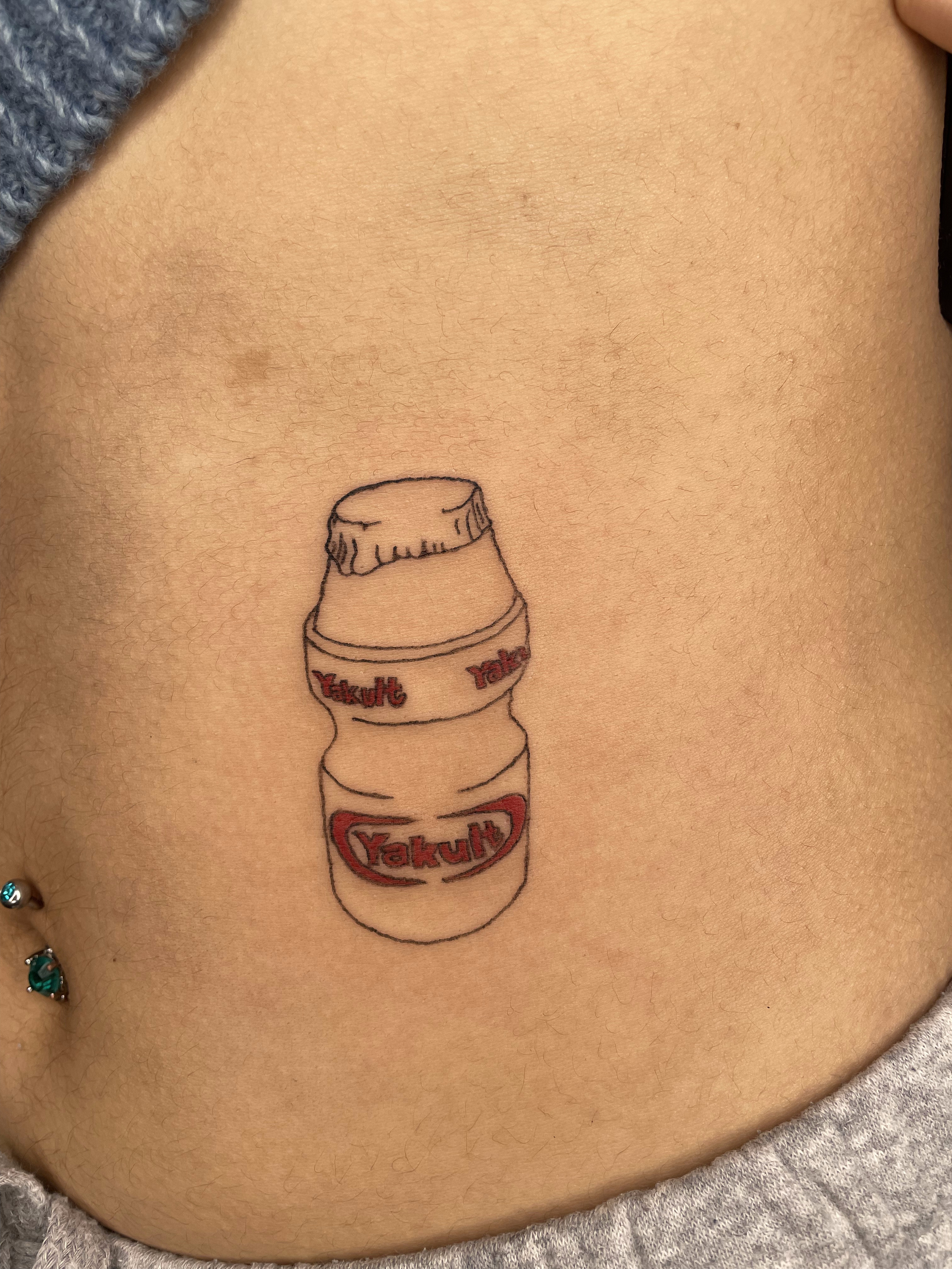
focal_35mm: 26
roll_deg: +3.8
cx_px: 476
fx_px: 953
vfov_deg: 67.3
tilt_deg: -21.6
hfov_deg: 53.1
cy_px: 634
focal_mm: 4.2
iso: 32
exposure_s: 1/374
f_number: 1.6
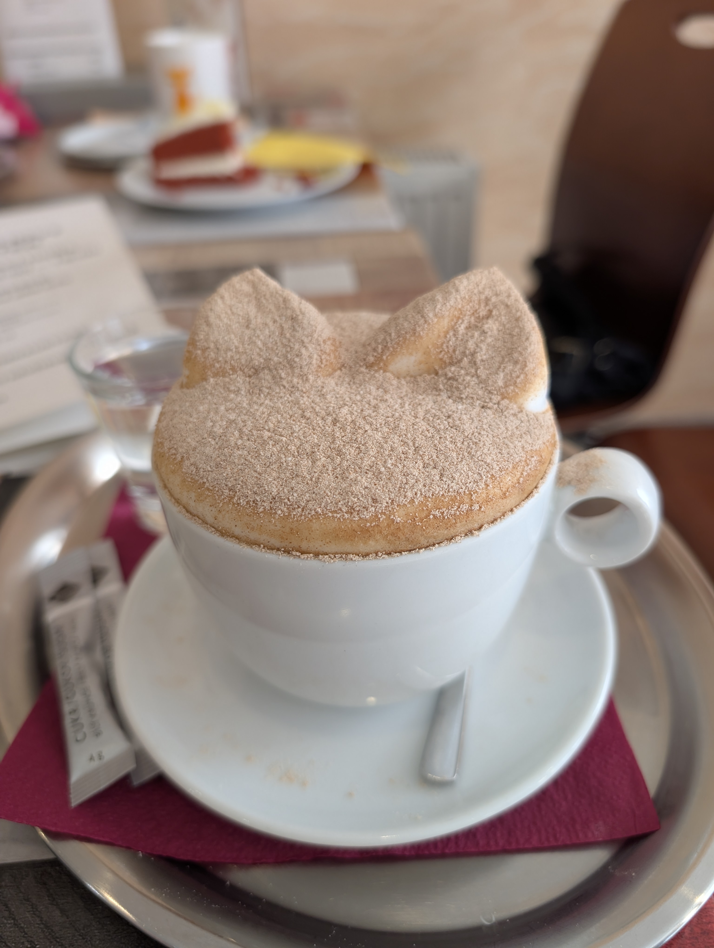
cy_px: 474
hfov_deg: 56.9
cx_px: 357
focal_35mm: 24
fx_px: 658
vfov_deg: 71.5
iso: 59
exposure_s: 1/23.8
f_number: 1.68
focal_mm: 6.9
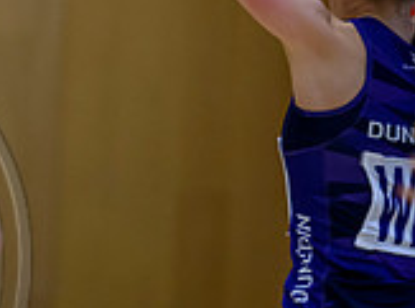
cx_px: -245
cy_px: 257
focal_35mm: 766
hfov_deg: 2.6
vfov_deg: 1.9
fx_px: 9150
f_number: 3.5
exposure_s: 1/1000
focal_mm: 200
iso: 4000
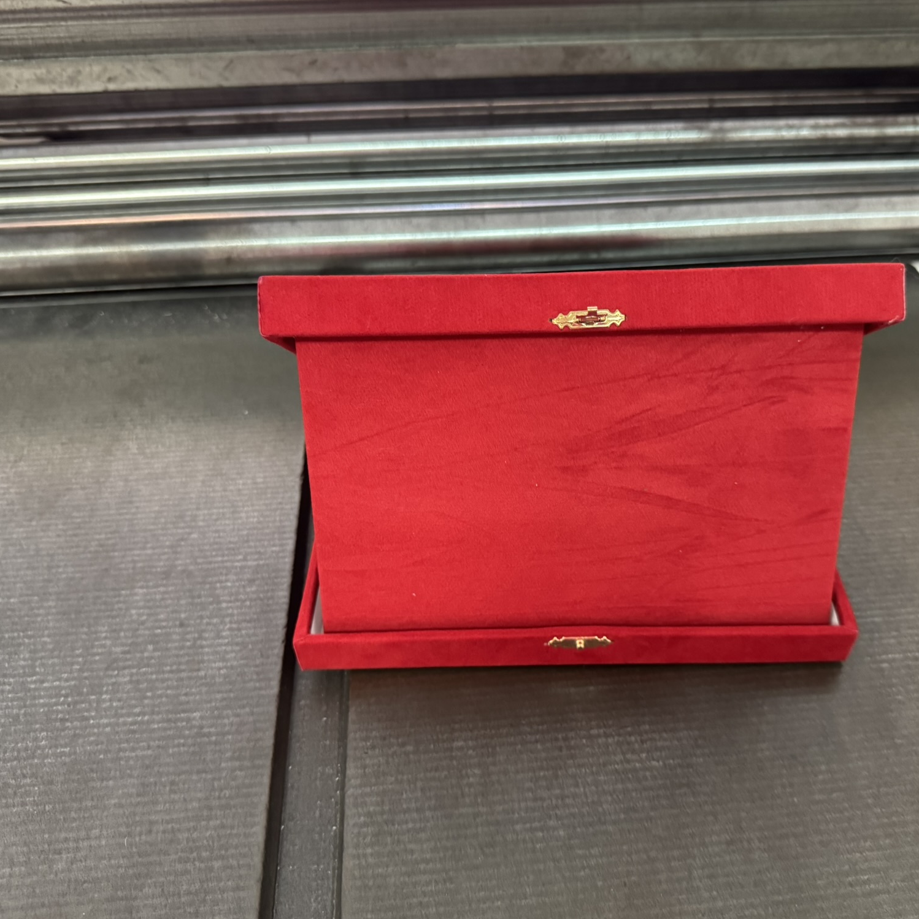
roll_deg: -0.1
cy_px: 469
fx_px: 871
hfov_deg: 55.4
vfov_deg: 55.6
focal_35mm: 29
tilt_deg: -44.7
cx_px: 528
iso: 800
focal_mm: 6.76
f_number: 1.78
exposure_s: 1/50
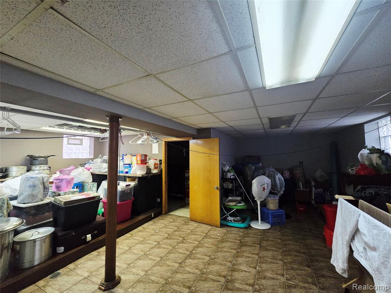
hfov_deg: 106.2
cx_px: 196
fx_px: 147
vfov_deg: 89.9
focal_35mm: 13
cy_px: 146
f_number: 2.2
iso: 800
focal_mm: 2.2
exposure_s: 1/60.2
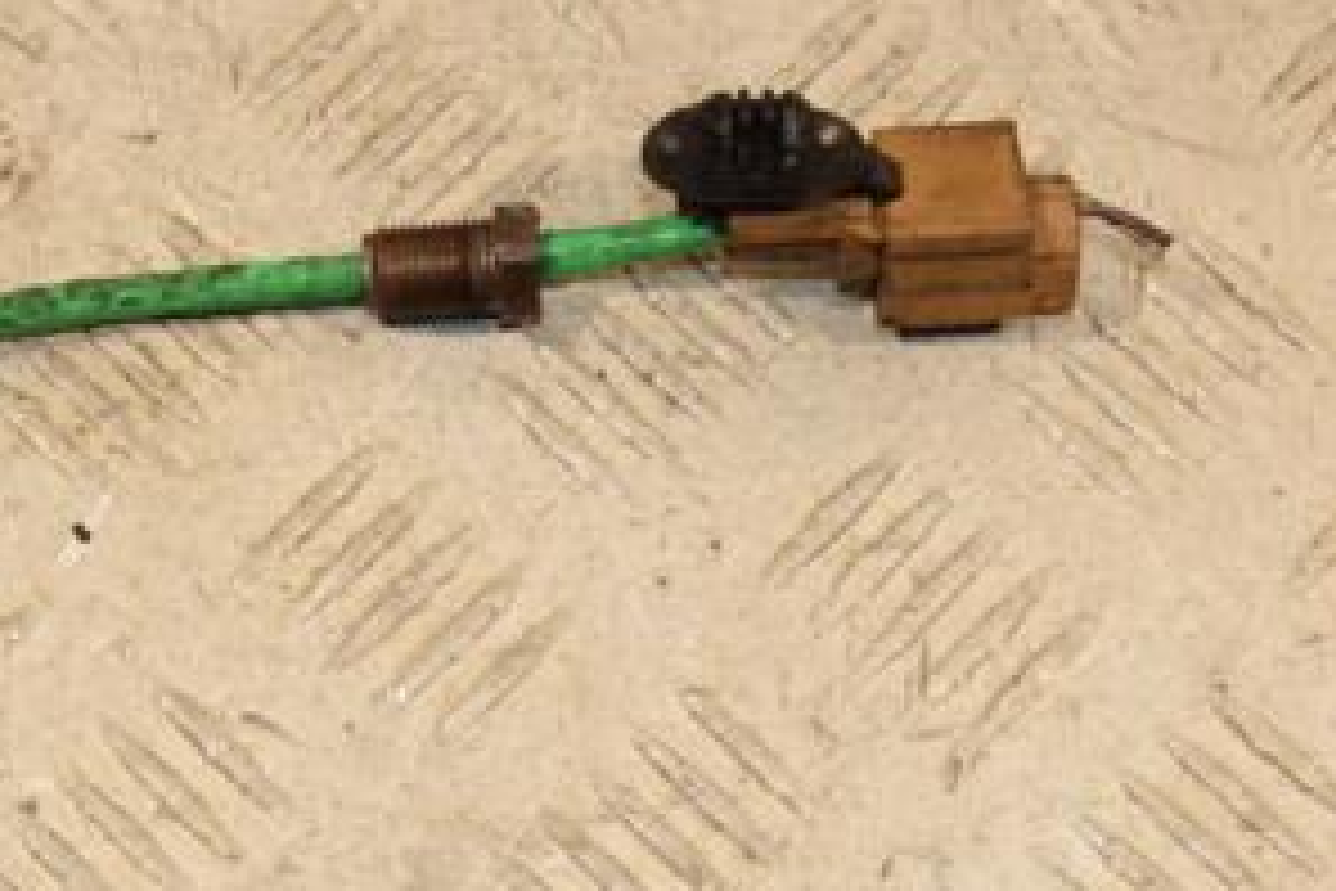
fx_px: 3822
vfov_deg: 13.2
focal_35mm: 103
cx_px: 324
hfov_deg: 19.7
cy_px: 675
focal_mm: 34
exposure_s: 1/200
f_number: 9
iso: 800
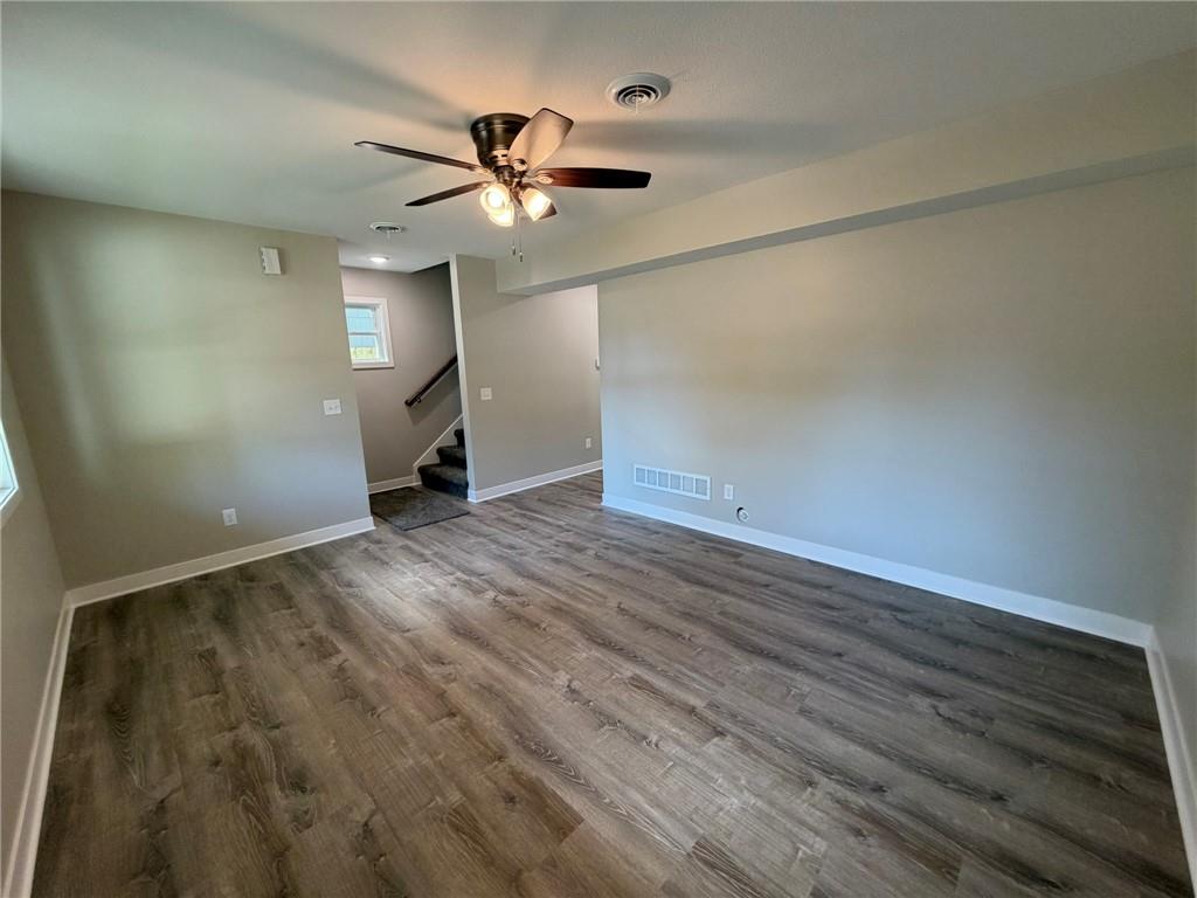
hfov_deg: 102.1
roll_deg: +2.2
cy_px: 449
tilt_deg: -10.5
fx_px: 484
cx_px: 598
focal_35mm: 14
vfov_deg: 85.7
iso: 160
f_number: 2.2
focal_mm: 2.22
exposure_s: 1/60
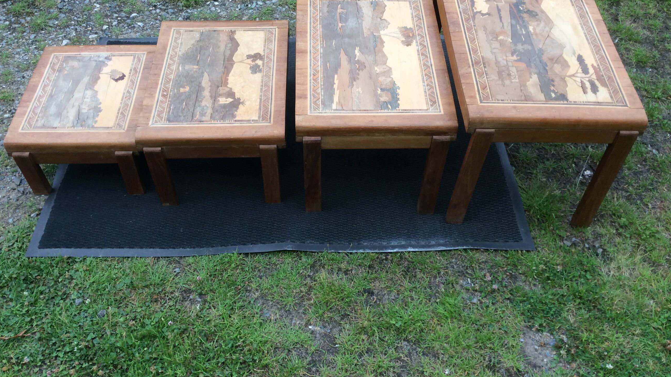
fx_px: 623
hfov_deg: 56.6
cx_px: 336
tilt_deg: -51.5
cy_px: 127
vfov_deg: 33.4
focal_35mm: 35
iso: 40
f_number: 2.4
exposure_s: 1/100
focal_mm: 3.3
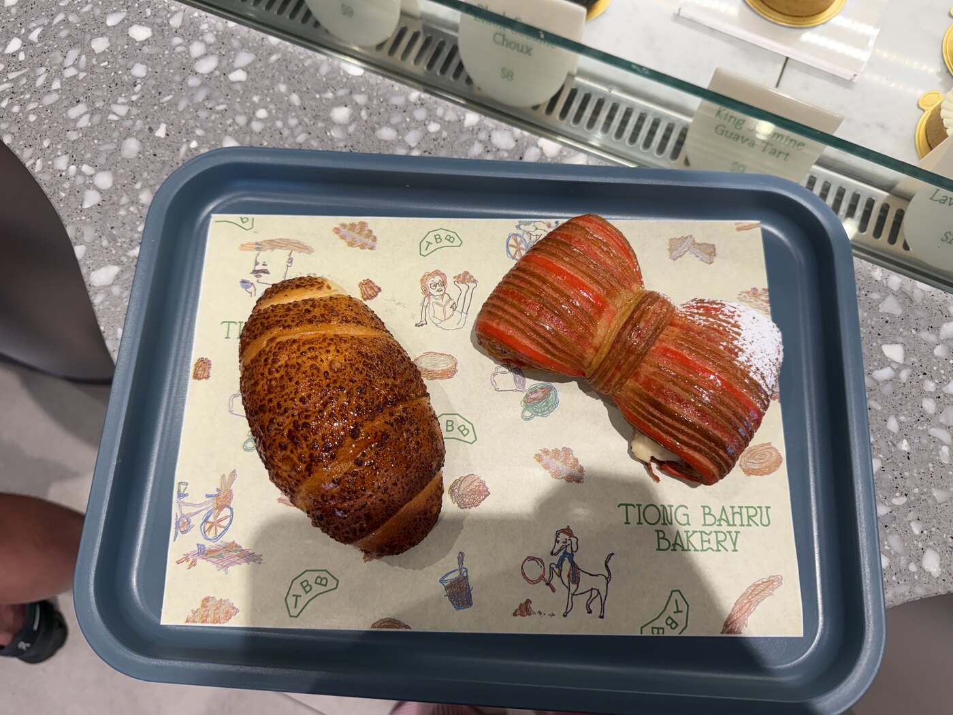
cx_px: 476
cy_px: 358
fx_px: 661
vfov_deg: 56.8
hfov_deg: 71.6
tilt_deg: -73.5
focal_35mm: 24
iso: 100
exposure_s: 1/100
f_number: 1.78
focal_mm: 6.76
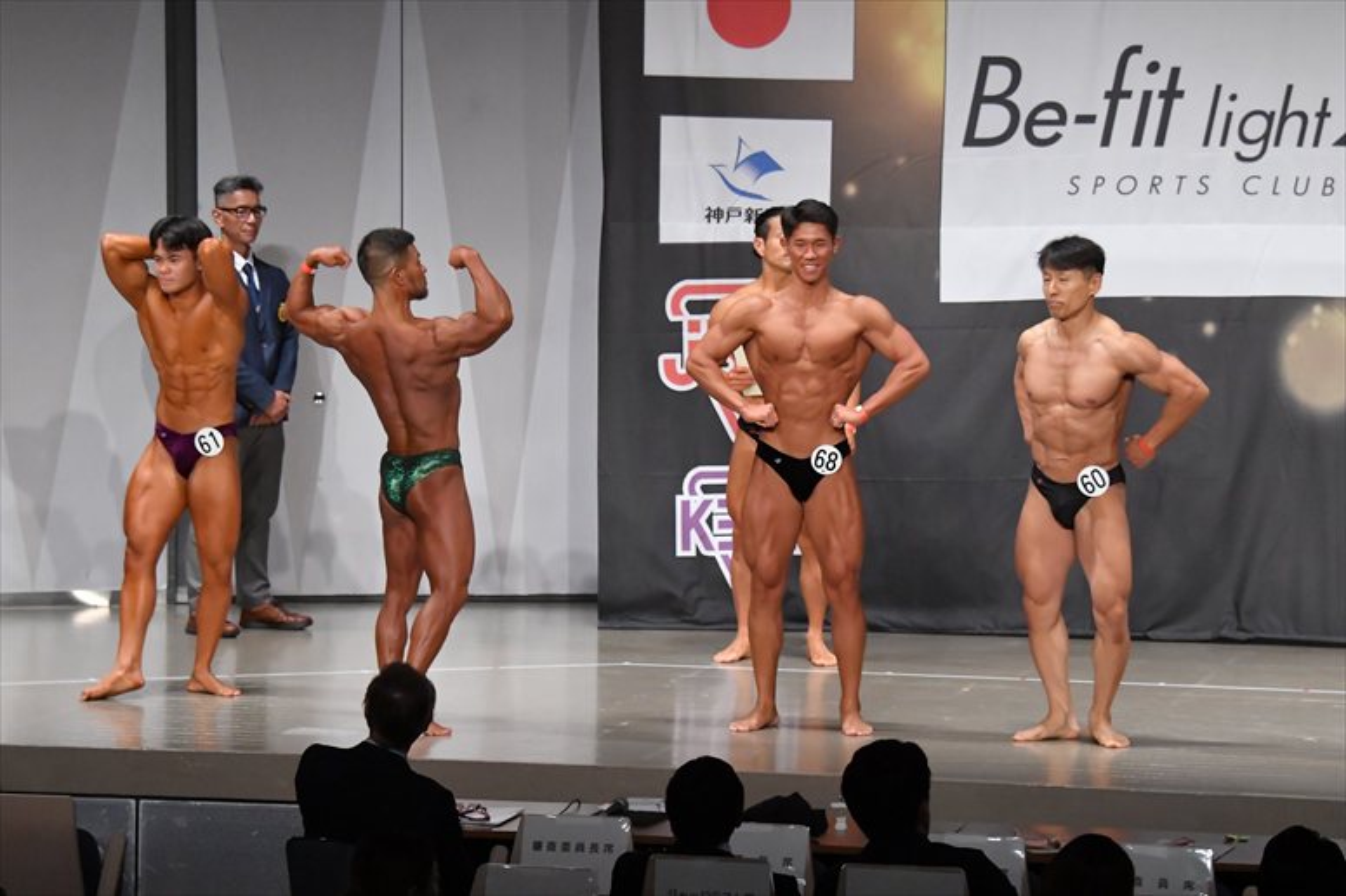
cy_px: 448
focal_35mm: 135
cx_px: 673
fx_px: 5045
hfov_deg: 15.2
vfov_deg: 10.2
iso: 6400
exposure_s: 1/400
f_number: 5.6
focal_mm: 90
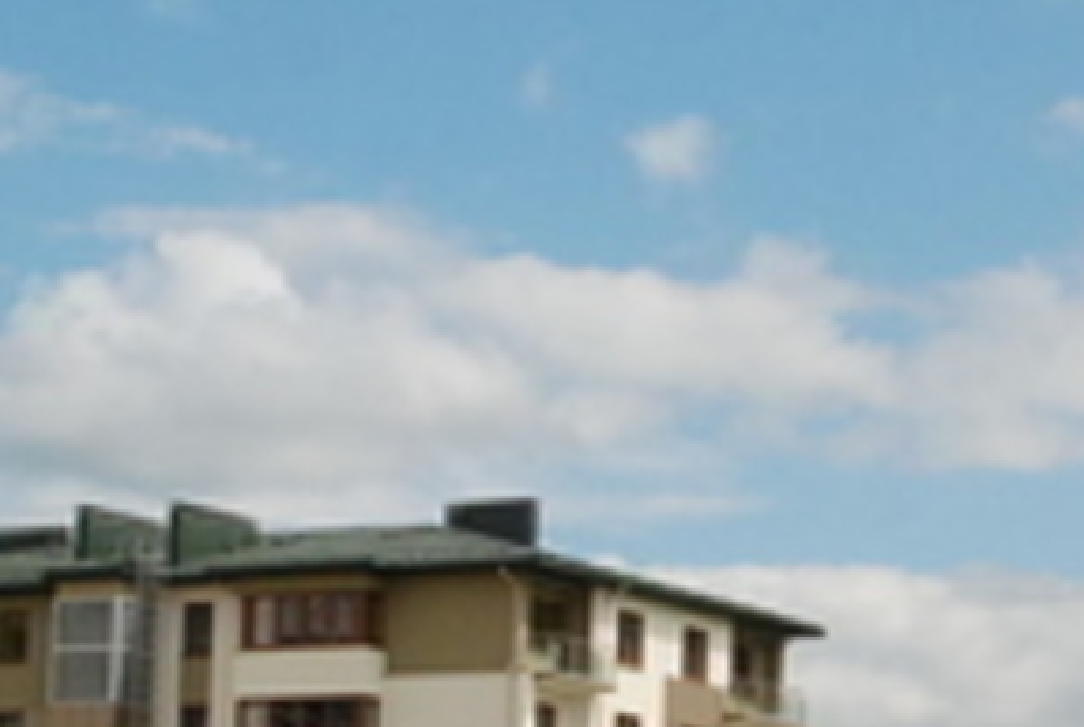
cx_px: 771
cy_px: 662
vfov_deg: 9.2
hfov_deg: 13.7
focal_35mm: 150
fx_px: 4513
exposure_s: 1/2000
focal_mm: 31
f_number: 6.7
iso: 640
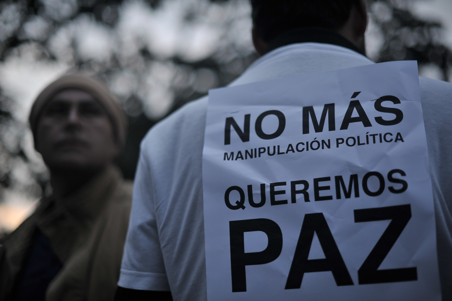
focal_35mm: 50
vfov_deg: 27.0
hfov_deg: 39.6
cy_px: 150
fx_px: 627
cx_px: 226
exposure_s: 1/800
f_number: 1.8
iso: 500
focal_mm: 50
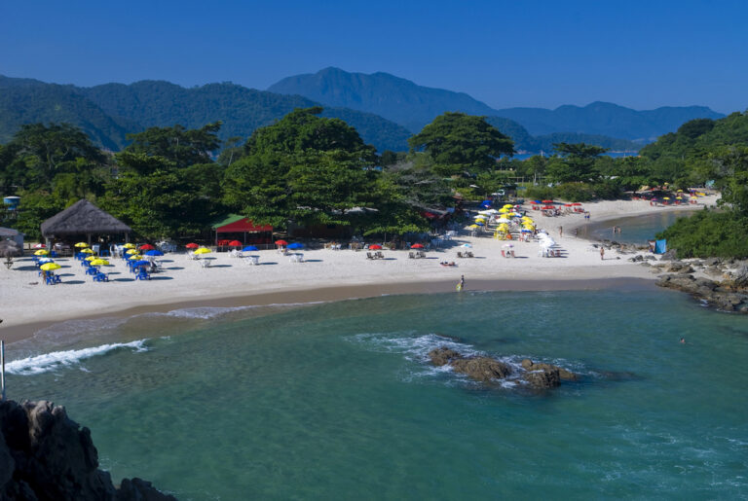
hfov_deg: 41.0
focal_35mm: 48
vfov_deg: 28.2
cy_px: 250
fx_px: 999
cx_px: 374
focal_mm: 32
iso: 100
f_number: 7.1
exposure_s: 1/50
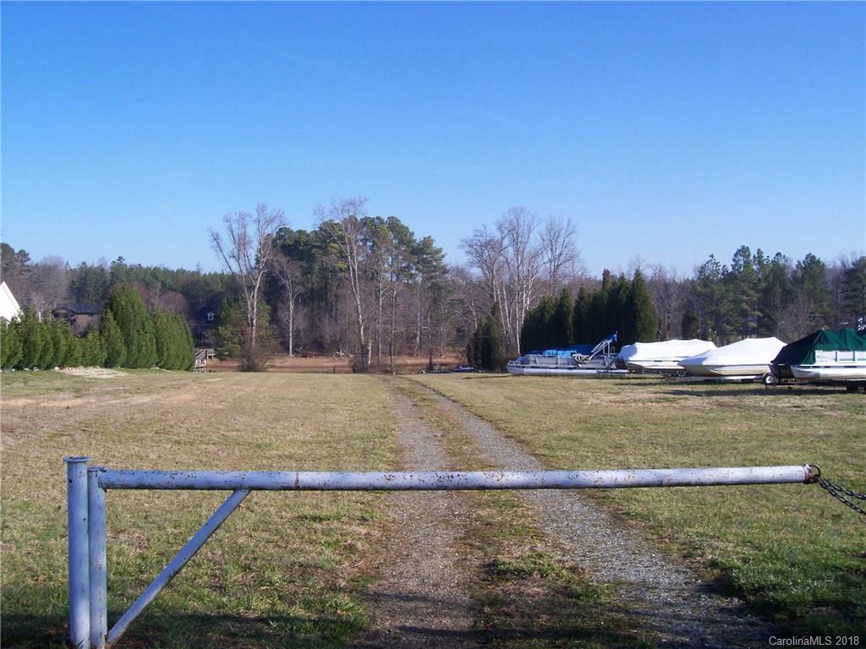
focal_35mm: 34
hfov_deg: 54.0
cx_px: 433
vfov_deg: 41.8
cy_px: 324
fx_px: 851
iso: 80
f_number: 5.1
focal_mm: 5.6
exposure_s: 1/305
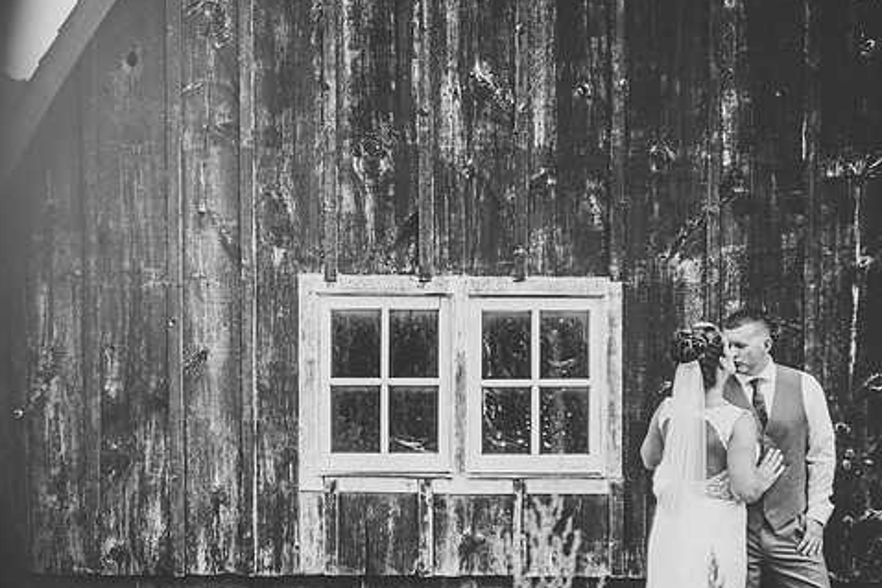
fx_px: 2230
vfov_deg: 15.0
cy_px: 335
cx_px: 428
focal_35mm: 91
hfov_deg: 22.4
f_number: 2.8
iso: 250
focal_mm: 75
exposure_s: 1/500
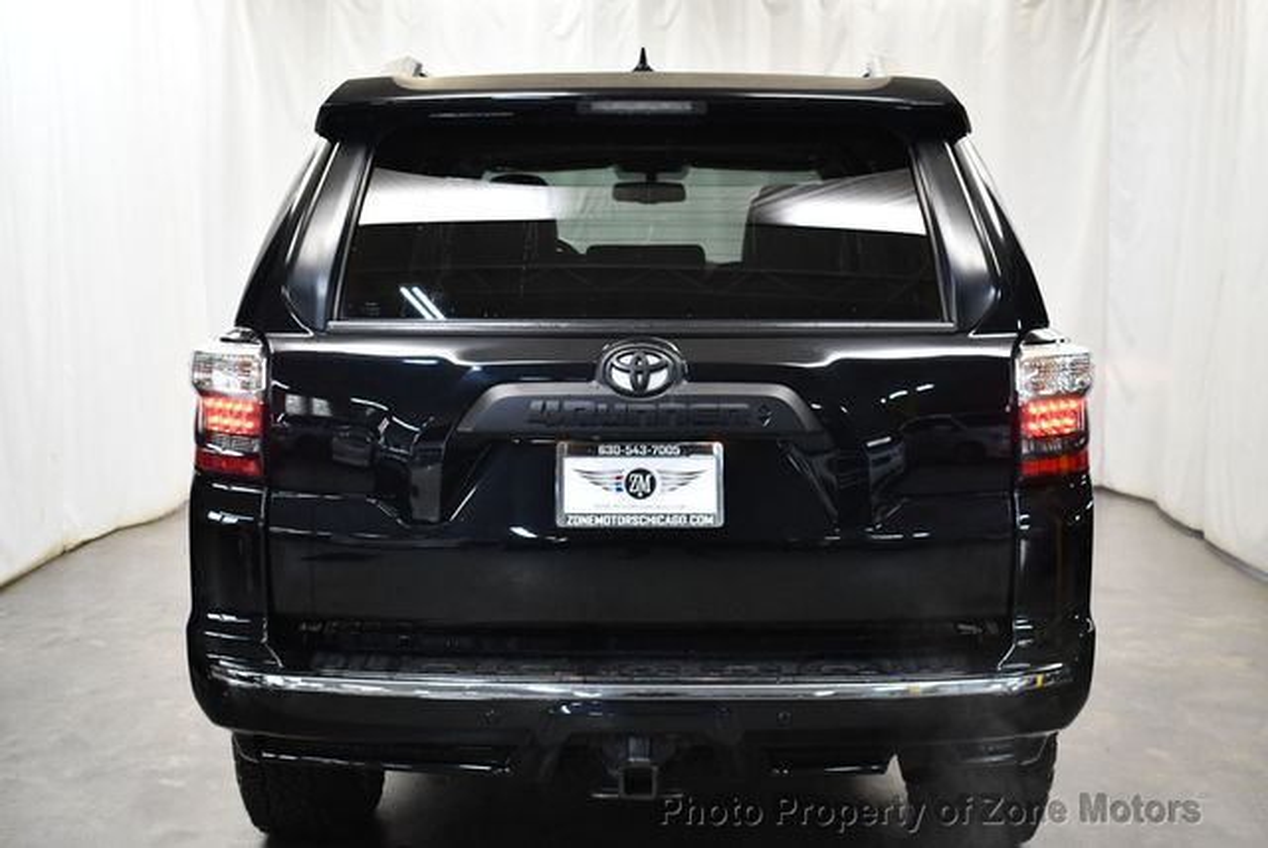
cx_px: 634
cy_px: 424
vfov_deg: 27.0
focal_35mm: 50
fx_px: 1763
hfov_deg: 39.6
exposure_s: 1/125
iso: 1800
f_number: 4
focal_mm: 25
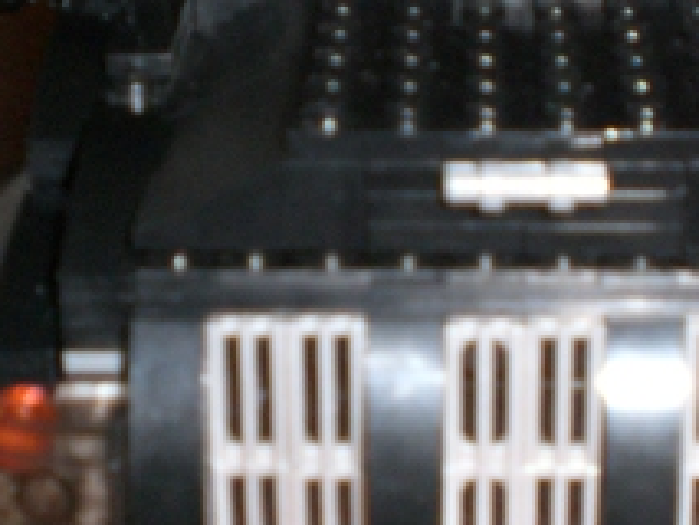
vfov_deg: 13.0
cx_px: 377
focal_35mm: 114
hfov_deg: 17.3
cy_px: 374
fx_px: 2303
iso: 200
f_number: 3.1
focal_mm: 6.3
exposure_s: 1/60
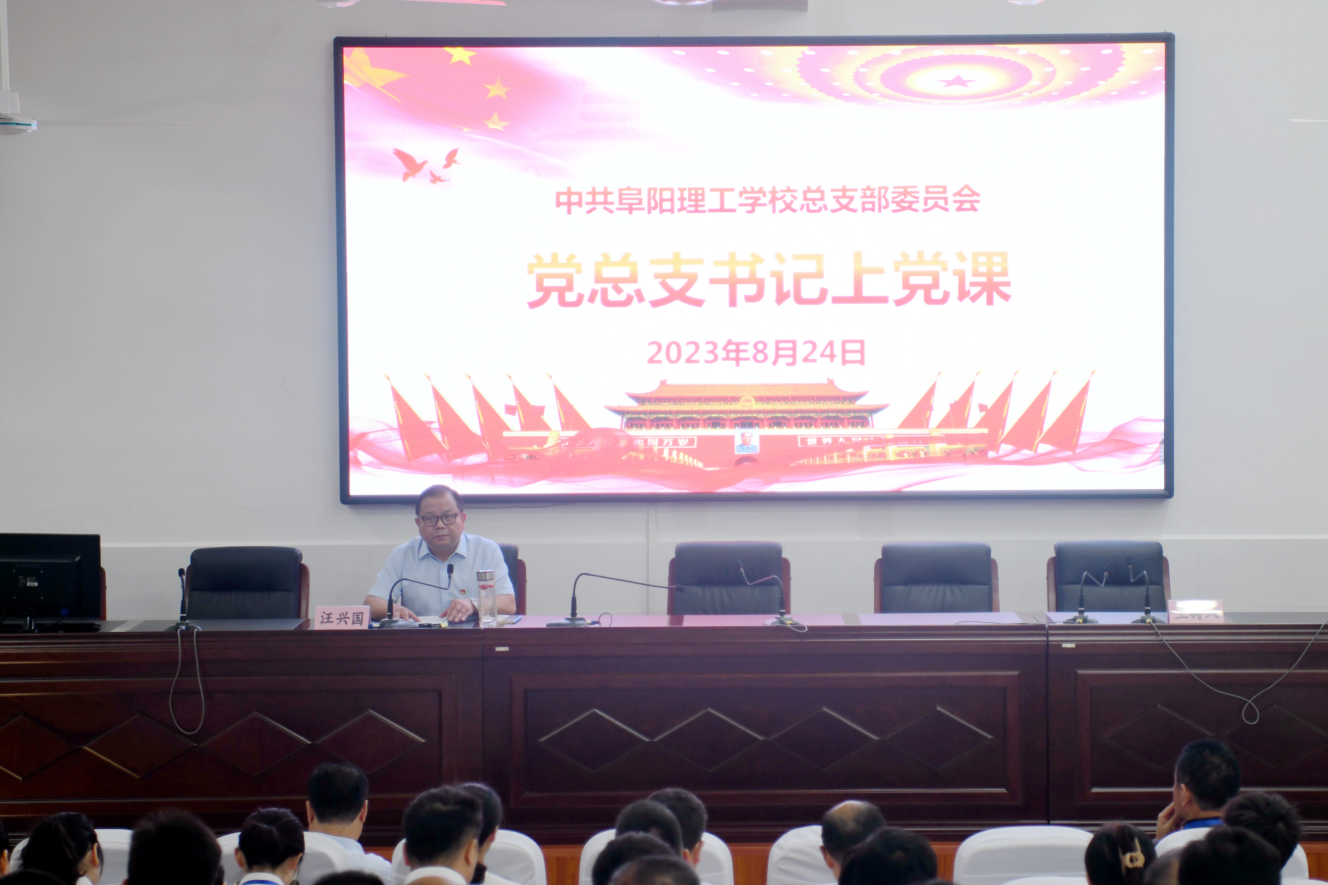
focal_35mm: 60
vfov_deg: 22.6
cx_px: 664
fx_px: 2213
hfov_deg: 33.4
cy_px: 442
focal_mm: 60
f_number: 2.8
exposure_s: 1/125
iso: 500
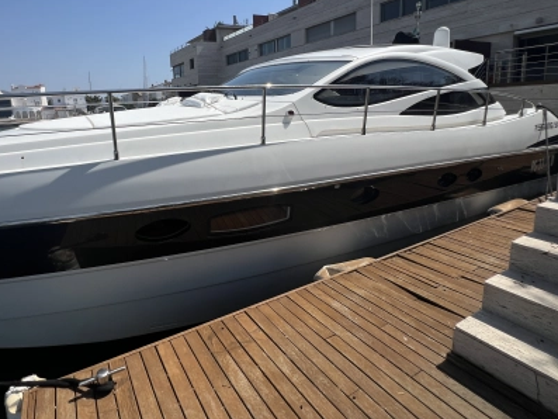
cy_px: 151
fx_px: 290
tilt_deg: -8.4
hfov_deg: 85.5
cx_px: 200
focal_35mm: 18
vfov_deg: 70.2
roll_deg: +2.9
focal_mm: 1.57
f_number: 1.8
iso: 32
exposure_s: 1/3534
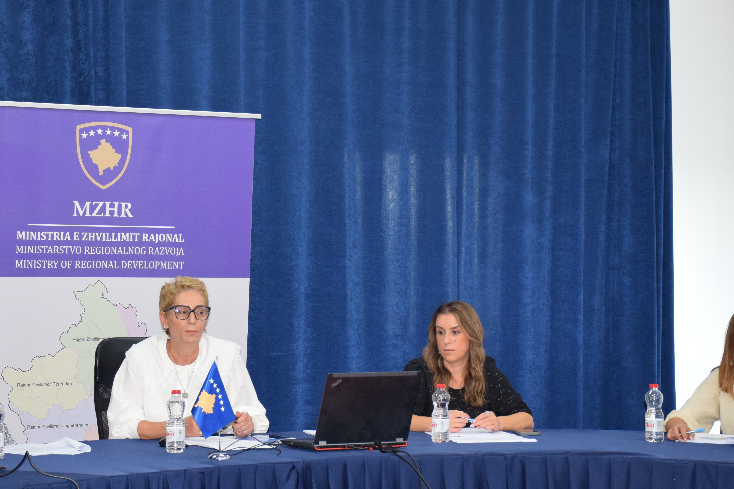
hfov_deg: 22.1
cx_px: 308
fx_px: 1876
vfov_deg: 14.9
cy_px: 270
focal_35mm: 92
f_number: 5.6
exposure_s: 1/125
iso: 800
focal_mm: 40
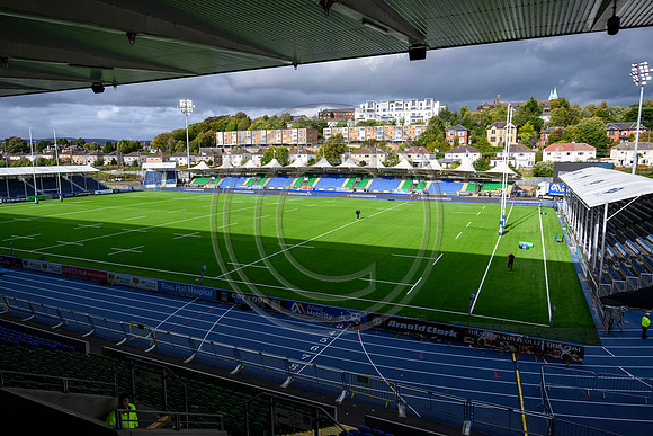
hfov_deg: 73.7
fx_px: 435
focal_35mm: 24
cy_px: 218
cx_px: 326
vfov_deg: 53.2
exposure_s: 1/2500
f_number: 4.5
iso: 500
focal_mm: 24
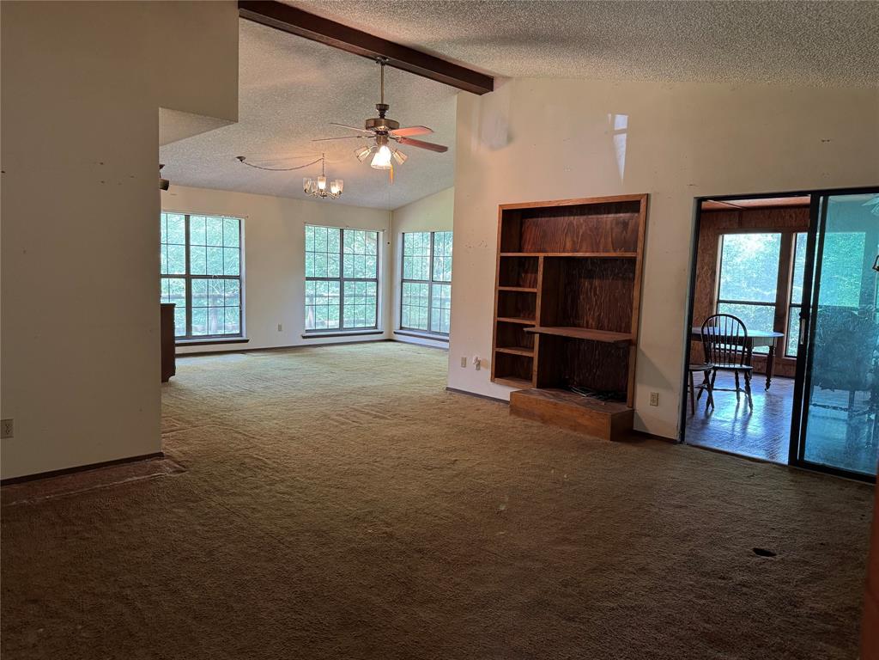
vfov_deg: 56.8
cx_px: 440
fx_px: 609
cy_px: 330
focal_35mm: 24
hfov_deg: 71.6
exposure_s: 1/60
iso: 320
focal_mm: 6.76
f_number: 1.78
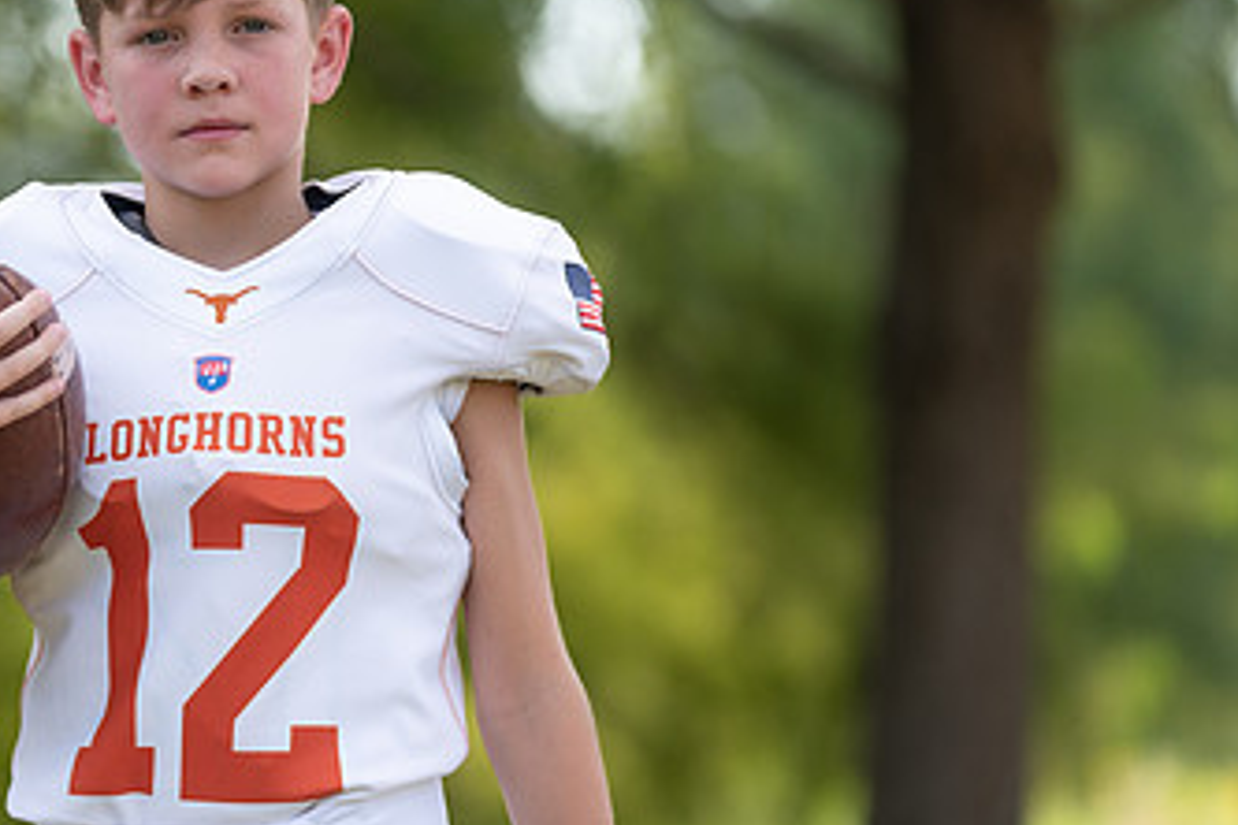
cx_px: 238
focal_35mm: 272
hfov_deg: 7.6
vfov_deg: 5.1
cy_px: 336
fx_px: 9353
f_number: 2.8
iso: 100
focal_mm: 156
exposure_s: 1/400
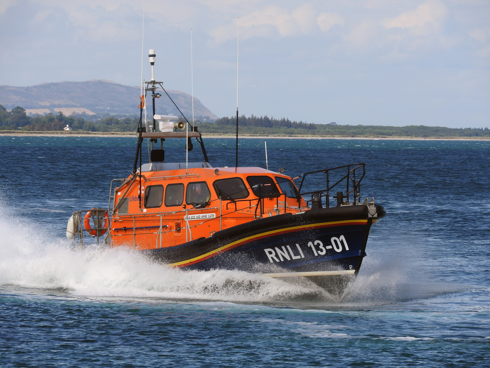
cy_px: 184
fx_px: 5662
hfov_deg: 5.0
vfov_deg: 3.7
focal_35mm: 400
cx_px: 245
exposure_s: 1/500
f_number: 5.6
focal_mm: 71.7
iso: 100
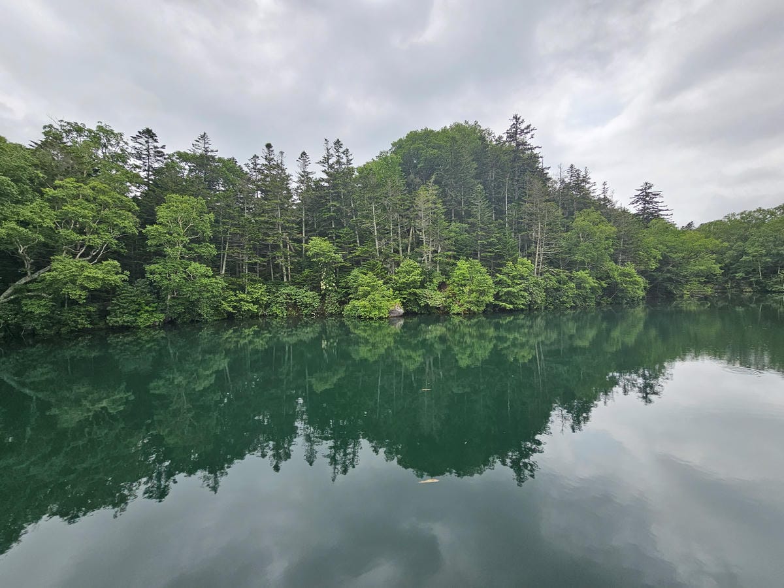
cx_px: 392
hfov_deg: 106.2
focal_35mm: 13
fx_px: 294
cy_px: 294
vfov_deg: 89.9
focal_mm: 2.2
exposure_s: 1/1022
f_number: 2.2
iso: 50
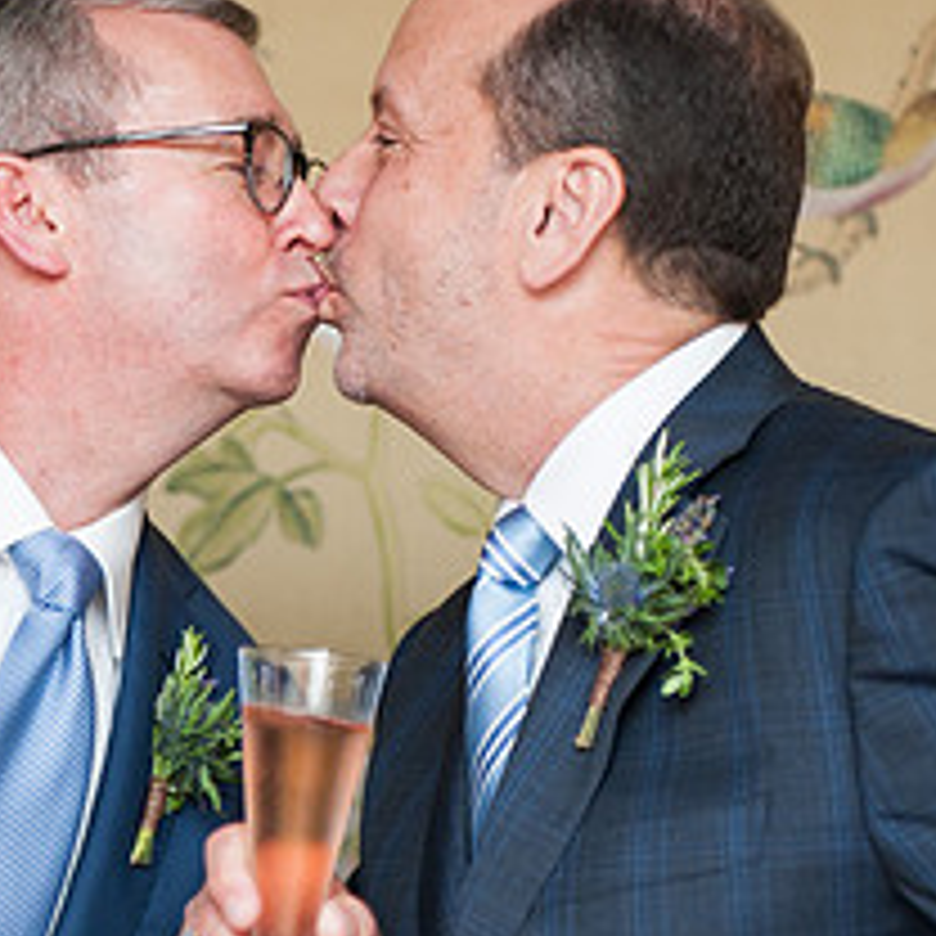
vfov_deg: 12.2
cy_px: 449
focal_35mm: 143
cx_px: 389
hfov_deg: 12.2
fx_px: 4375
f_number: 2.8
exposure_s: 1/60
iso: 400
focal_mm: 58
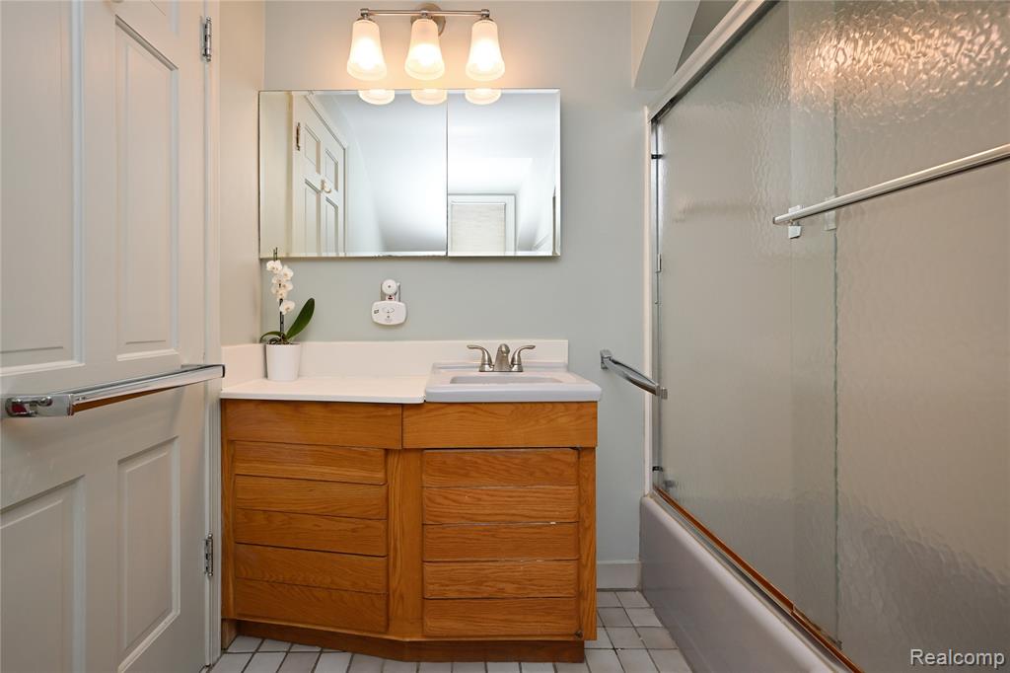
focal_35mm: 14
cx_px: 505
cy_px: 336
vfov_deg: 81.2
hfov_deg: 104.3
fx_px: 393
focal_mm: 14
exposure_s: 1/60
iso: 250
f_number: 8
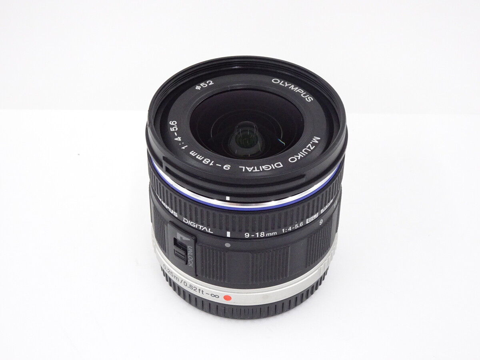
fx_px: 943
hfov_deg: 28.6
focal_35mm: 68
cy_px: 180
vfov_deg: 21.6
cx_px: 240
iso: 640
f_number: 4.5
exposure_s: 1/80
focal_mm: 11.66
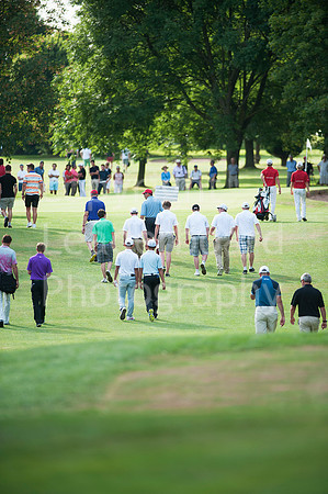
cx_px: 164
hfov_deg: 4.6
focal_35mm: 300
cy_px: 247
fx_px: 4109
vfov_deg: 6.9
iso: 400
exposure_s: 1/1250
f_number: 4
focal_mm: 300
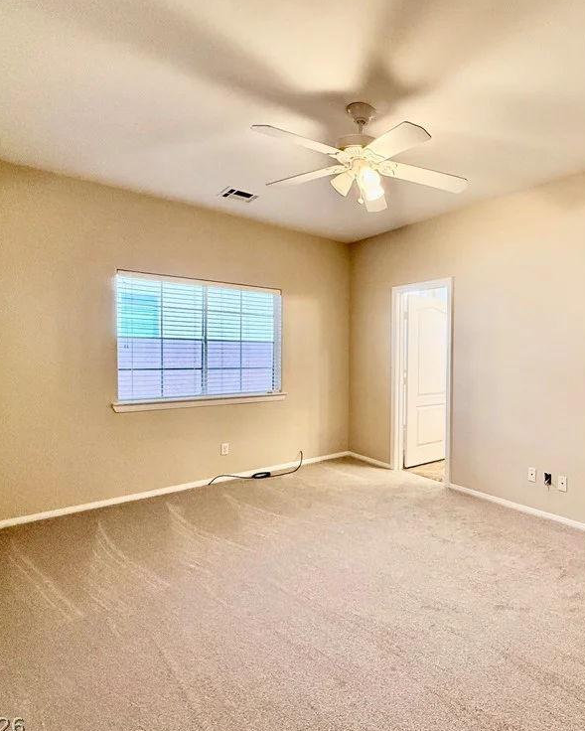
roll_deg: -0.6
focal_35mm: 19
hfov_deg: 67.3
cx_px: 424
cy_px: 361
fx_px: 411
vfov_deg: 83.3
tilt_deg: -1.0
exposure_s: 1/120
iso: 320
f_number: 2.2
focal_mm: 2.22
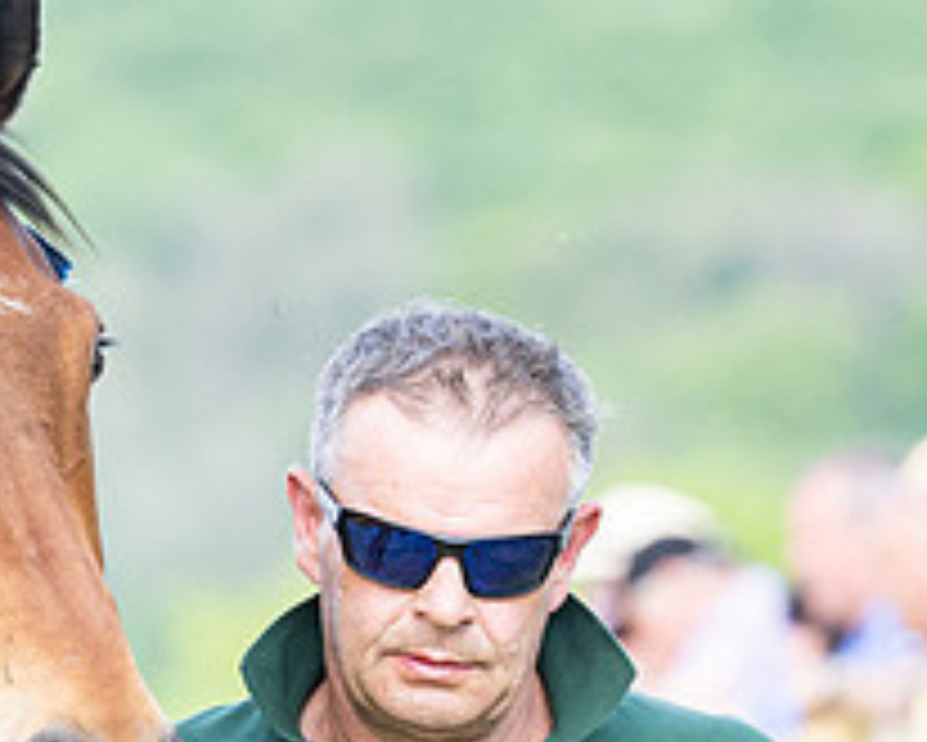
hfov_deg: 2.1
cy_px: 585
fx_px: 25198
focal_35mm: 918
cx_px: -235
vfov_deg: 1.7
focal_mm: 165
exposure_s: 1/800
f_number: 4
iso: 400
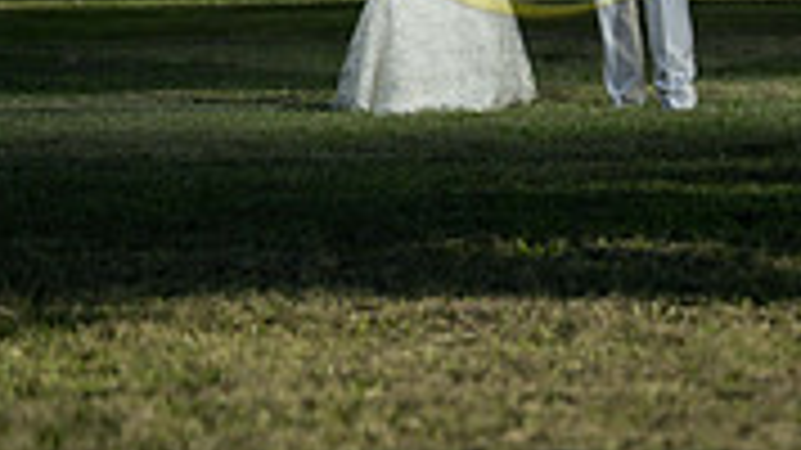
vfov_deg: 6.5
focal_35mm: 183
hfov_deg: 11.8
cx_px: 472
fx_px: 3886
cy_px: -310
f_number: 2.5
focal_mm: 69
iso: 320
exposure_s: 1/5000
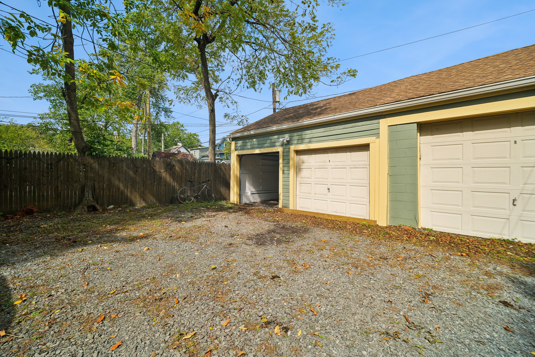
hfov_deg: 73.7
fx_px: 357
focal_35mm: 24
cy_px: 178
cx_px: 268
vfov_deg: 53.1
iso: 640
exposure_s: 1/1250
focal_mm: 24
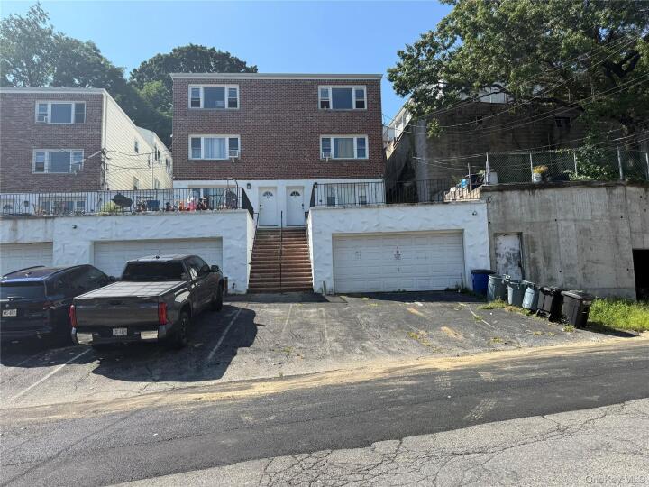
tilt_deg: +6.3
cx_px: 324
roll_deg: +0.8
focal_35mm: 24
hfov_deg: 71.6
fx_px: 450
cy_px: 244
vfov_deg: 56.8
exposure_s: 1/3021
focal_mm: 6.76
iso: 80
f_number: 1.78
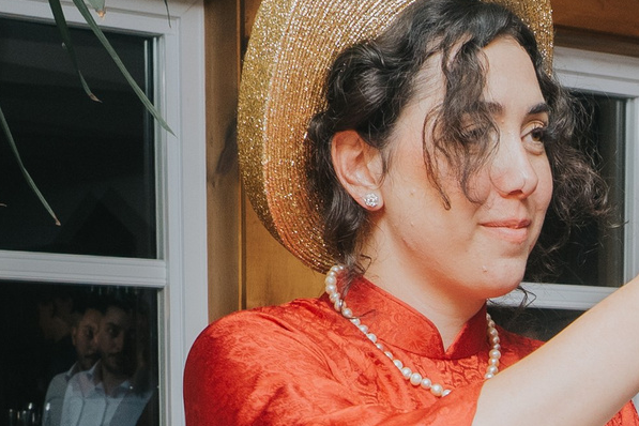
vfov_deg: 12.1
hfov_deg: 18.5
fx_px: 1899
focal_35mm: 107
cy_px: 684
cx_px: 661
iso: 320
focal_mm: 12
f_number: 3.5
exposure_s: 1/160
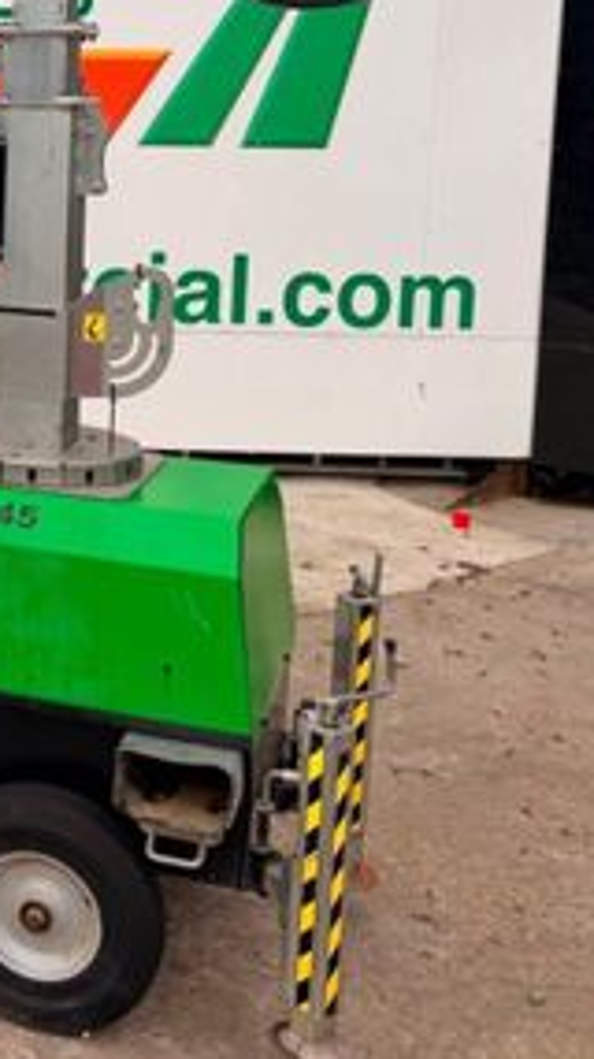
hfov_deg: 19.1
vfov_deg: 36.8
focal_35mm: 55
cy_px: 238
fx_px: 1542
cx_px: -301
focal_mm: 6.76
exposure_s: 1/563
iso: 80
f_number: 1.78
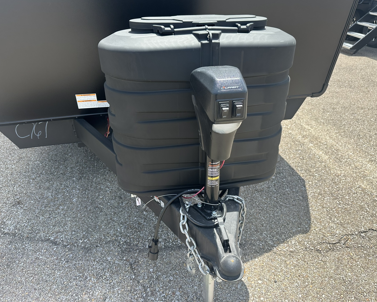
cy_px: 146
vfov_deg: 54.9
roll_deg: -0.2
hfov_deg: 66.0
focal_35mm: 26
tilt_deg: -29.5
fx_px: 290
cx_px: 190
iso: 80
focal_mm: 6.86
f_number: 1.78
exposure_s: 1/1639
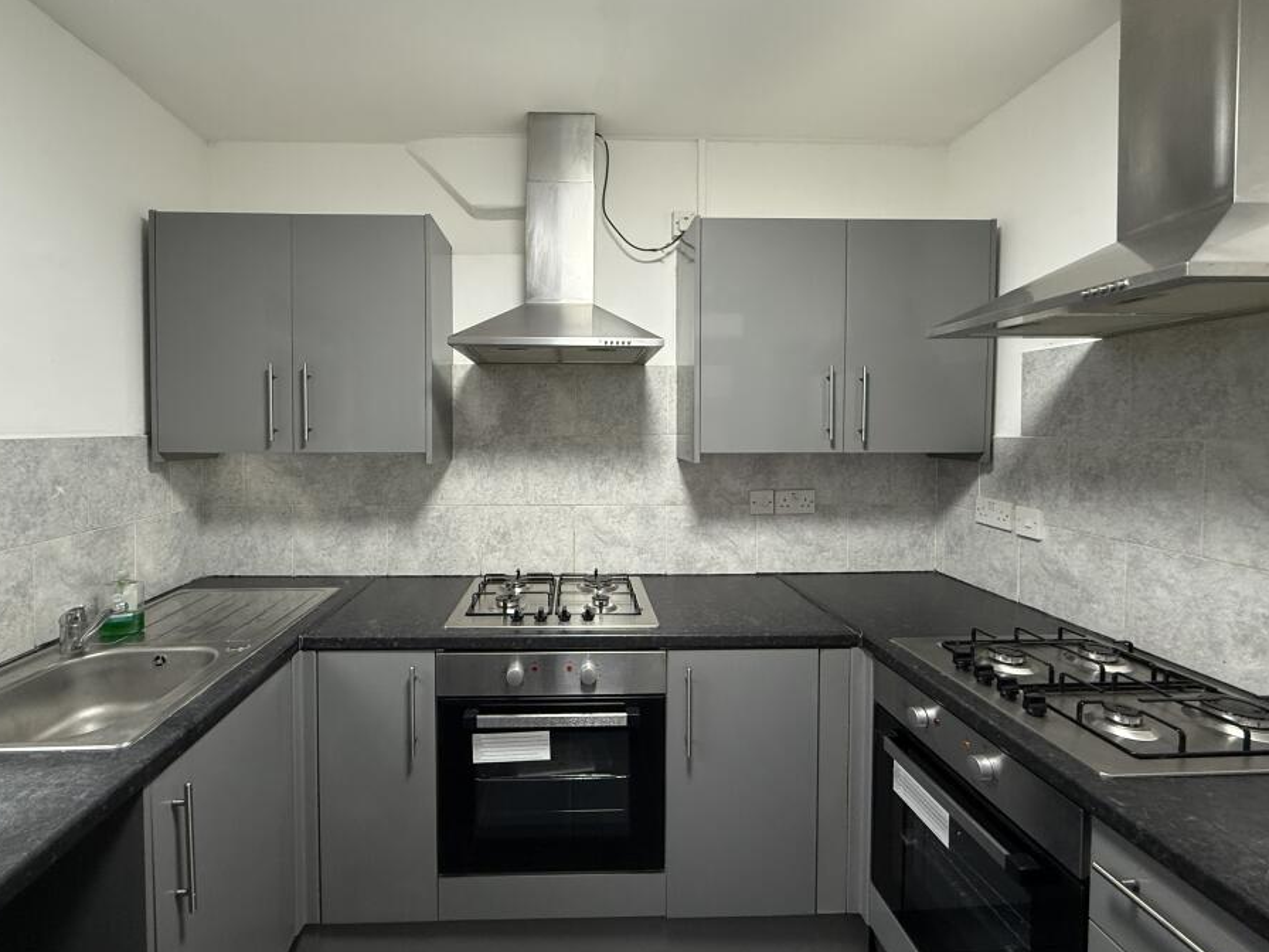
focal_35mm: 16
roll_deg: -0.3
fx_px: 587
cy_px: 445
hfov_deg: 94.4
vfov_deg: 78.0
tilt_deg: -1.7
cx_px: 592
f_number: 2.2
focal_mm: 2.22
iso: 320
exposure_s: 1/100
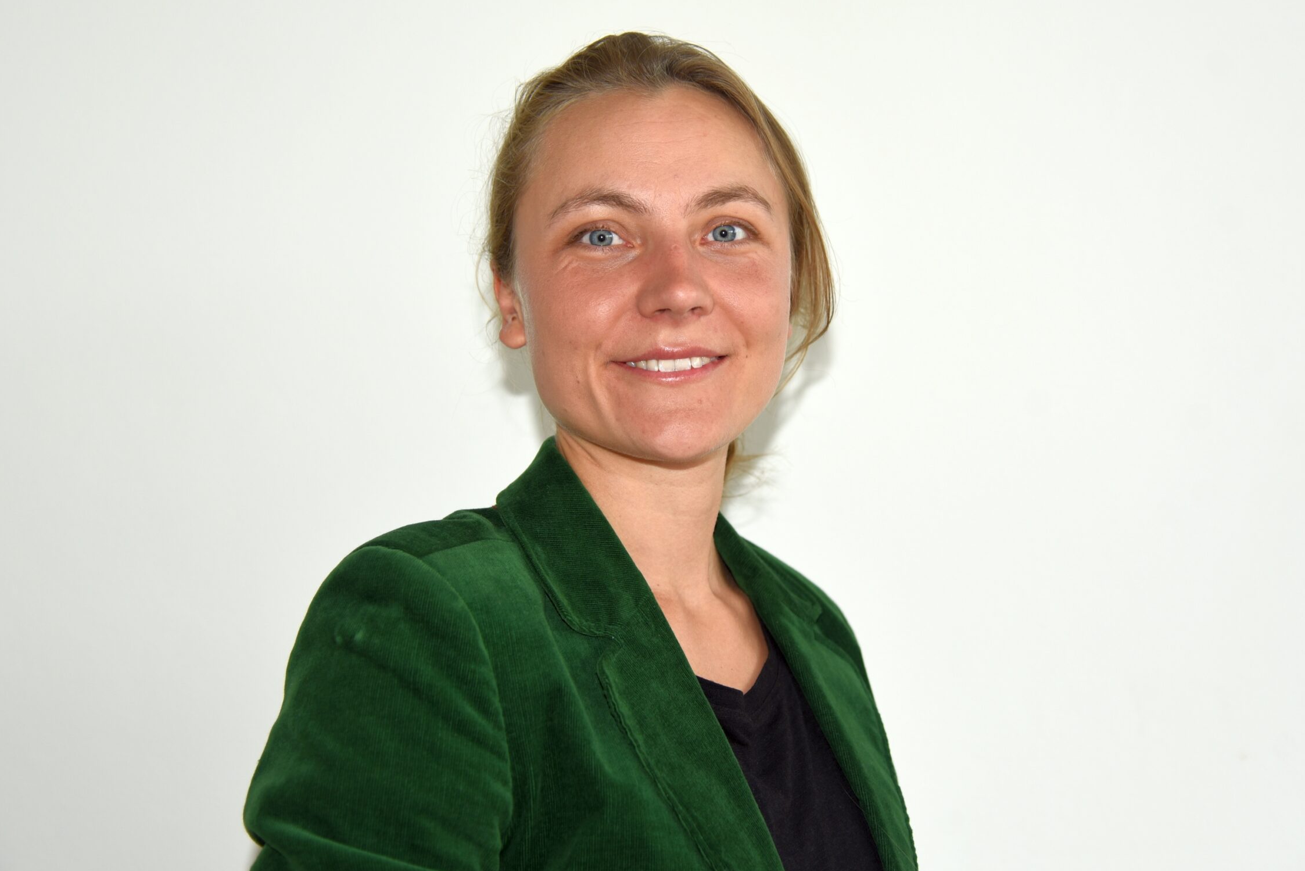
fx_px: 2067
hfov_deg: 35.0
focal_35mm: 57
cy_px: 402
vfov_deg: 23.8
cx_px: 655
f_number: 4
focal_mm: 50
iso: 100
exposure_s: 1/60
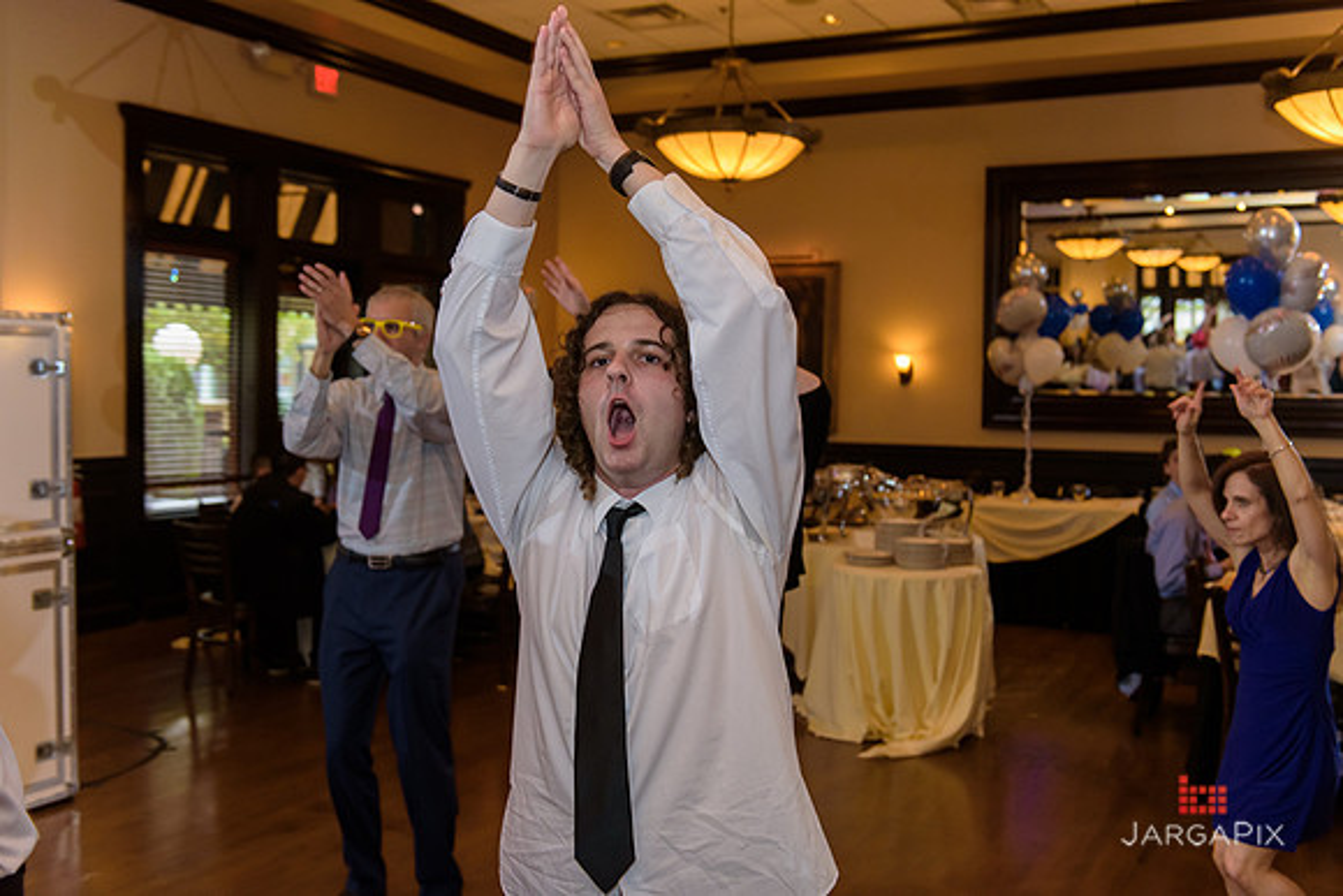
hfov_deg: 50.7
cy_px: 448
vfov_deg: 35.1
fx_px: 1418
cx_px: 672
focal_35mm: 38
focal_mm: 38
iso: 1600
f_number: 3.2
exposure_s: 1/125
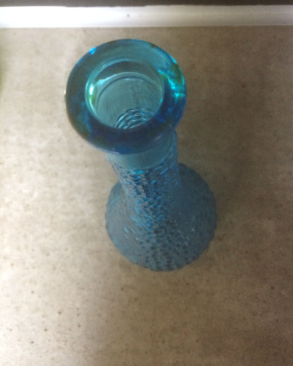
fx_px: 336
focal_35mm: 31
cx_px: 148
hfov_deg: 47.1
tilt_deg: -76.6
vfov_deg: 57.1
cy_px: 171
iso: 320
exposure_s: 1/25
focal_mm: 4.15
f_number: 2.2
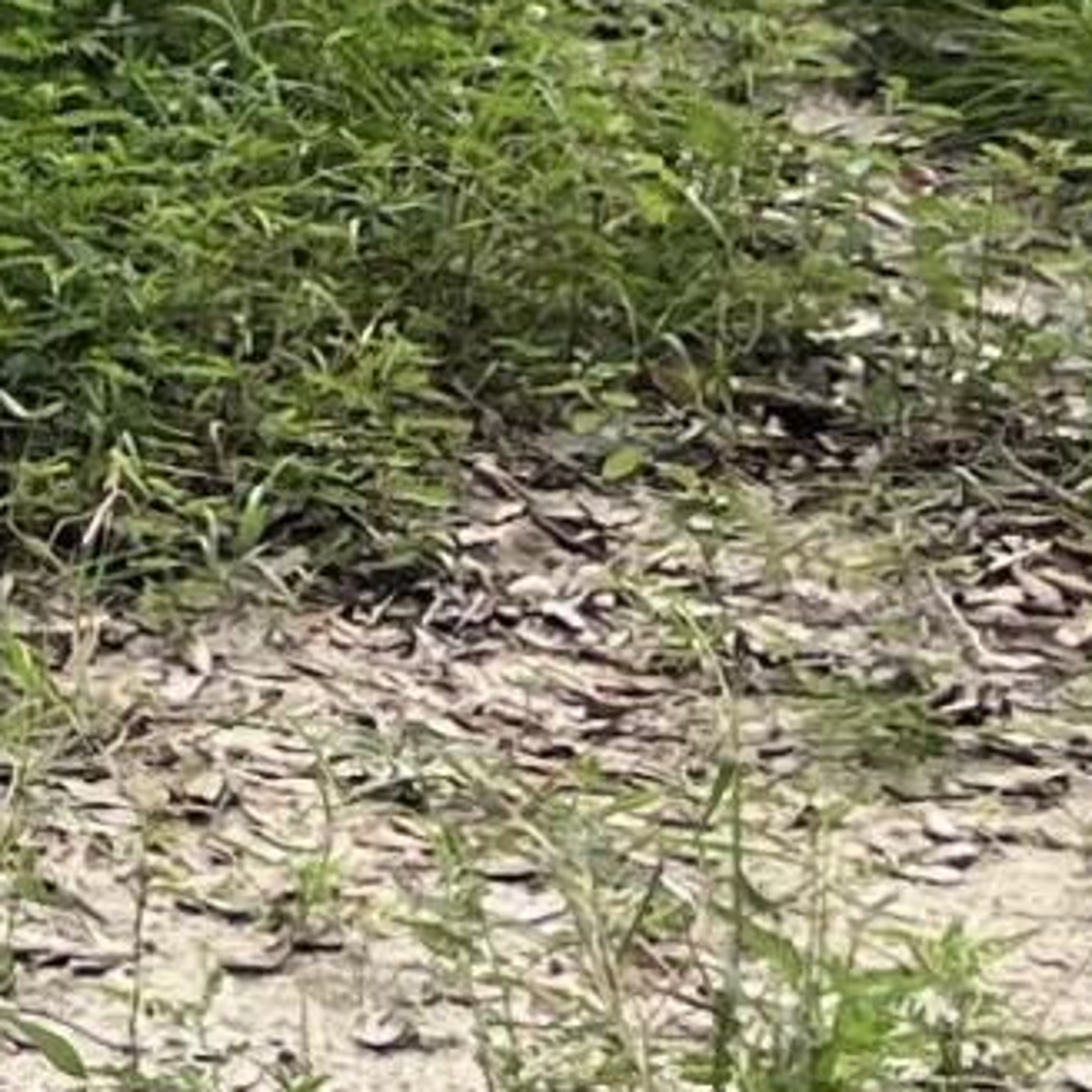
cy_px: -1092
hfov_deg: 7.4
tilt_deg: -6.4
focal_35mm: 210
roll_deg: -1.9
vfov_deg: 8.0
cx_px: -2124
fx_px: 7495
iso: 50
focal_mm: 5.1
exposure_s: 1/309
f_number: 1.6
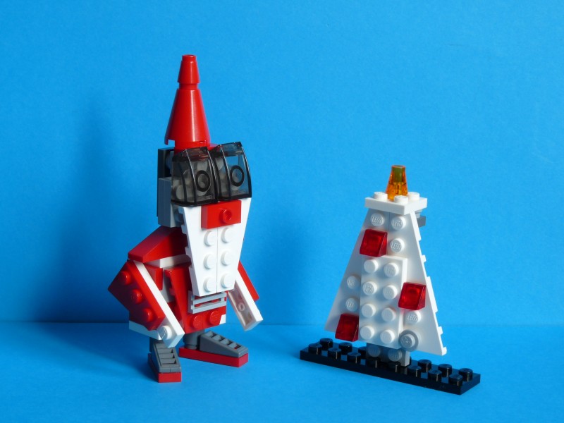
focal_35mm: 109
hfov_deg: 18.0
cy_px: 212
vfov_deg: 13.6
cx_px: 282
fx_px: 1776
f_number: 8
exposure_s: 1/6
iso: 100
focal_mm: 19.4
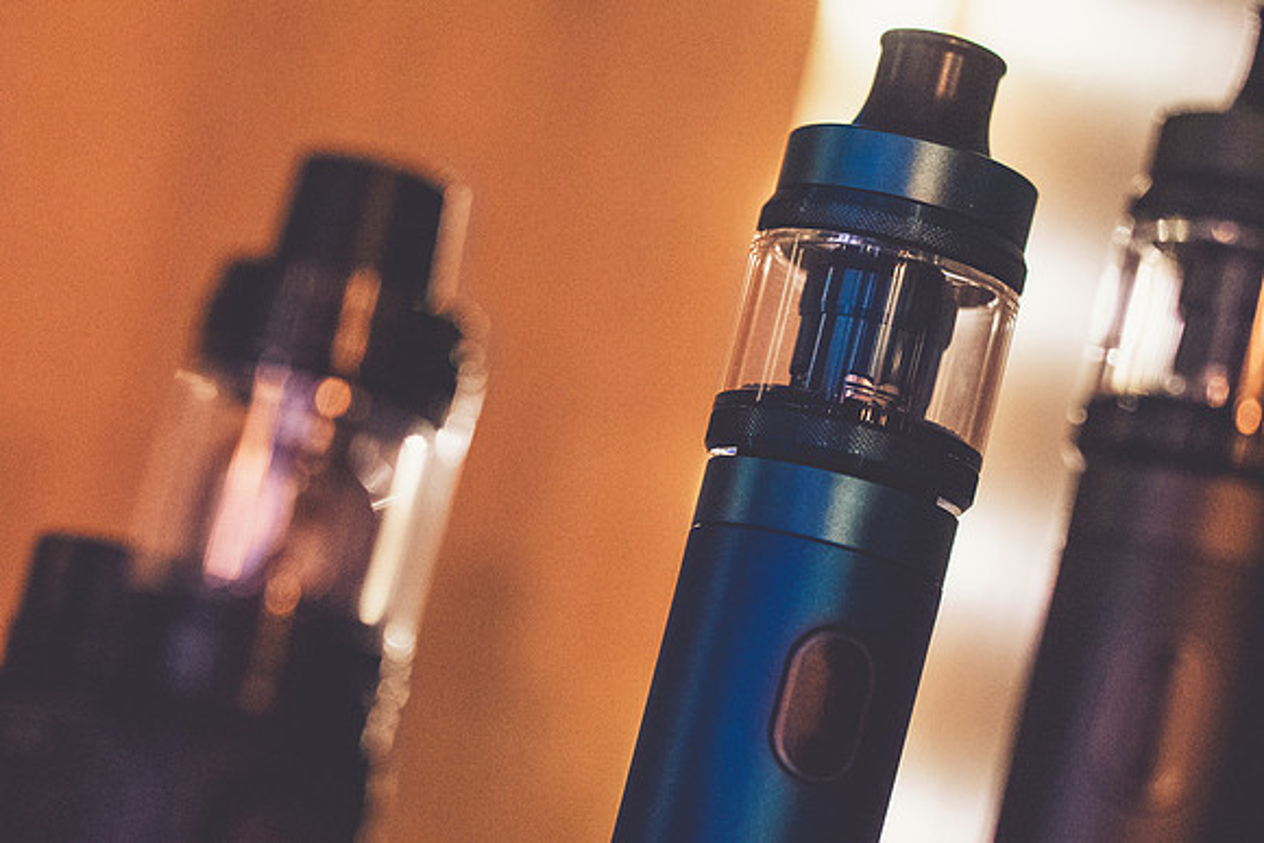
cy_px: 455
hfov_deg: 15.4
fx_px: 4675
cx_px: 632
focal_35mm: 133
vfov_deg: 10.3
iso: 6400
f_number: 2.8
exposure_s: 1/640
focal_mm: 64
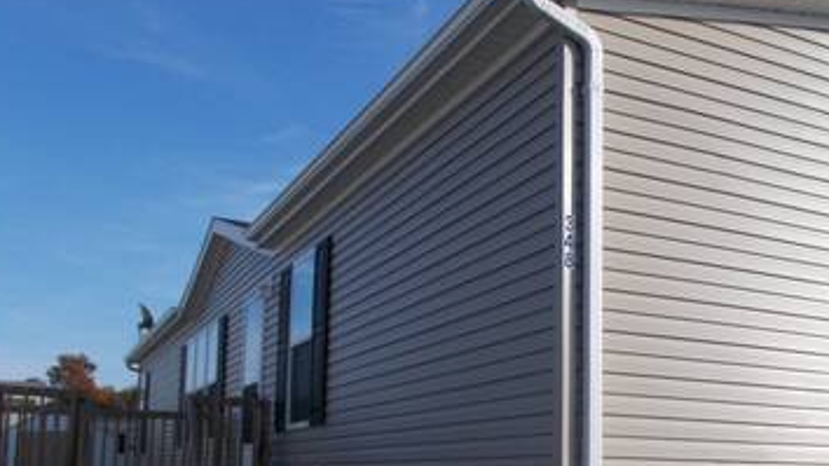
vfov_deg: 28.3
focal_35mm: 41
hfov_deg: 48.8
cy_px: 382
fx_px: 901
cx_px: 534
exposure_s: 1/200
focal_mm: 4.6
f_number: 8
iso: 80
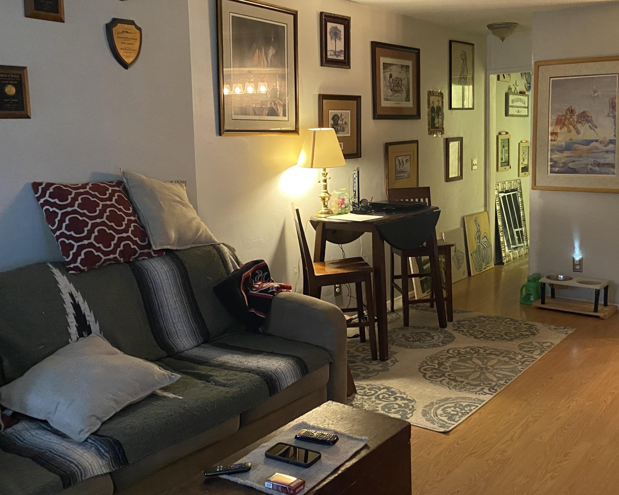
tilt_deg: -5.3
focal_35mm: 35
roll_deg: +0.4
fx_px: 641
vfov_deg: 42.1
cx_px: 392
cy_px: 208
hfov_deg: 50.9
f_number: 1.8
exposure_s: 1/30
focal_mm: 4.25
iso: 640
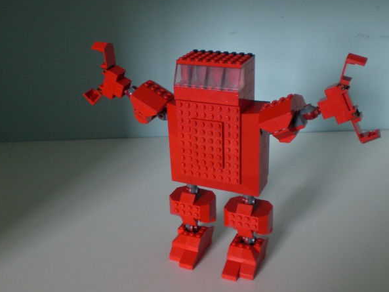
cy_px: 148
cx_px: 201
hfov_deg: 45.8
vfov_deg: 35.1
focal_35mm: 41
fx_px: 461
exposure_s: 1/60
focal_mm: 6.3
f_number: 3.1
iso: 200
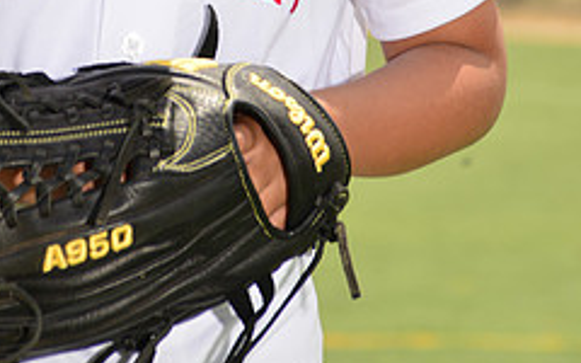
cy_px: -257
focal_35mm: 456
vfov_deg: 2.9
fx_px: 7220
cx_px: 139
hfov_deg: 4.6
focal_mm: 185
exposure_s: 1/200
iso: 125
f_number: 11
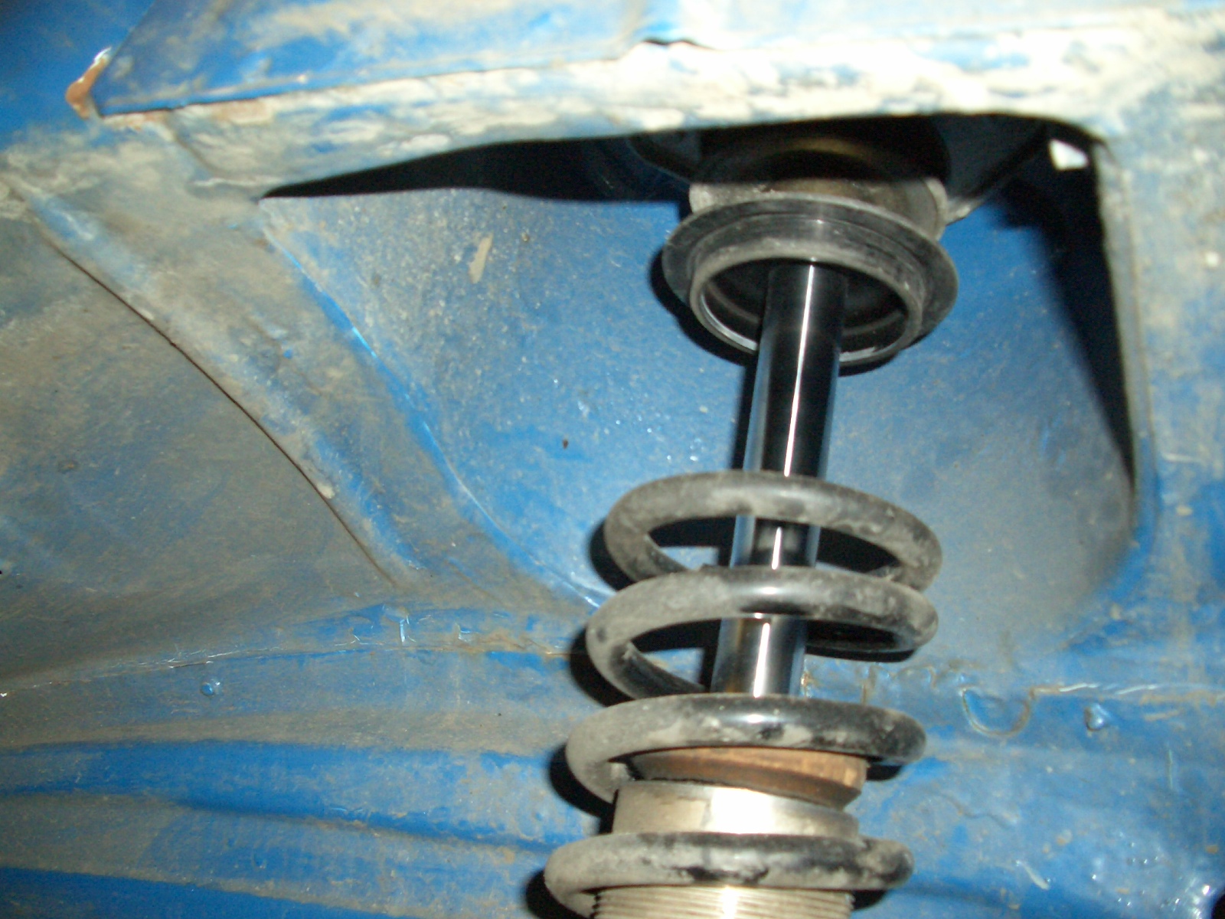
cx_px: 612
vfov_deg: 40.7
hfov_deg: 52.6
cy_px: 460
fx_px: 1239
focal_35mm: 35
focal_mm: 5.8
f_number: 2.6
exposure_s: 1/60
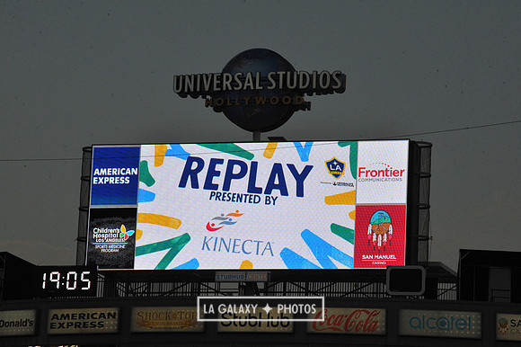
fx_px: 2603
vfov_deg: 7.6
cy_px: 174
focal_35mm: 180
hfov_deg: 11.4
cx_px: 260
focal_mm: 180
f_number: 16
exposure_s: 1/1000
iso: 1600
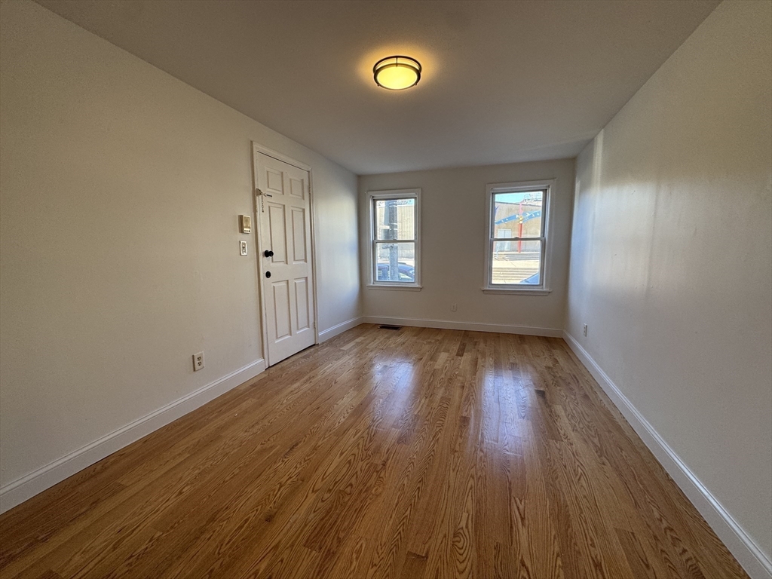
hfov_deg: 102.1
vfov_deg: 85.7
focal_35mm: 14
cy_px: 290
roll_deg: +0.4
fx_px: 312
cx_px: 386
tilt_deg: -7.4
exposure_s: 1/120
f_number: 2.2
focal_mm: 2.22
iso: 80
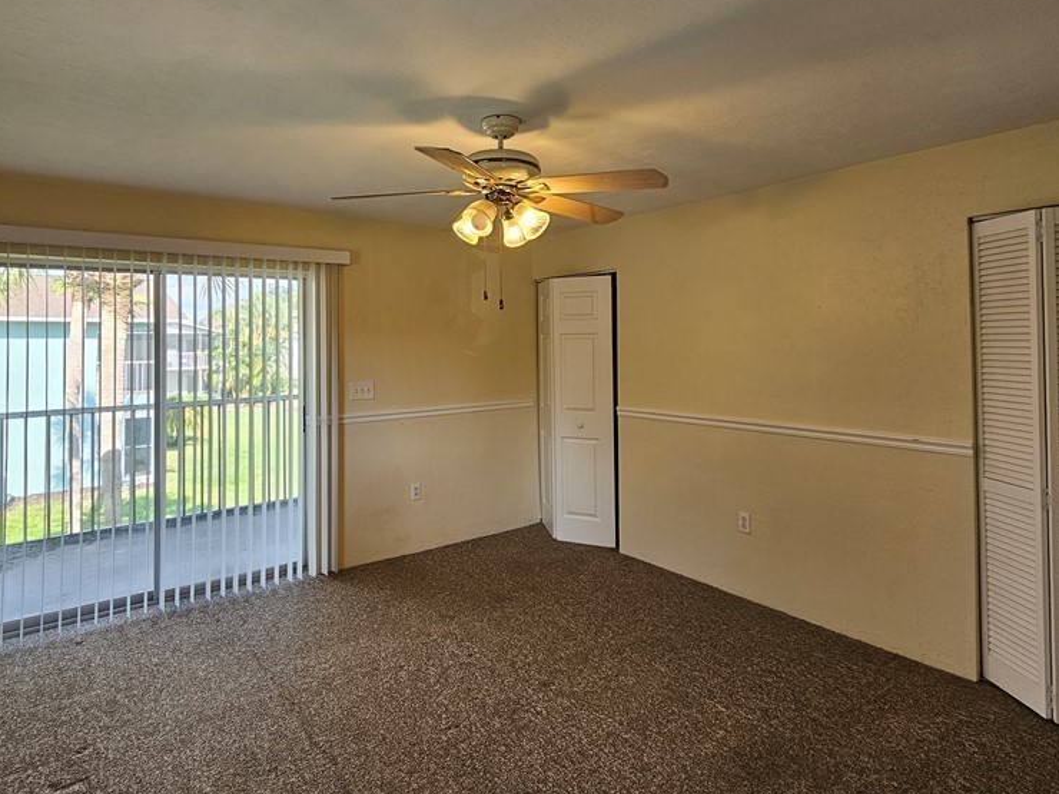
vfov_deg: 70.9
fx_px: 551
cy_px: 322
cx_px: 495
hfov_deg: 87.6
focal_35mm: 18
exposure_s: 1/60
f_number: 2.2
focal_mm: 2.2
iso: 64
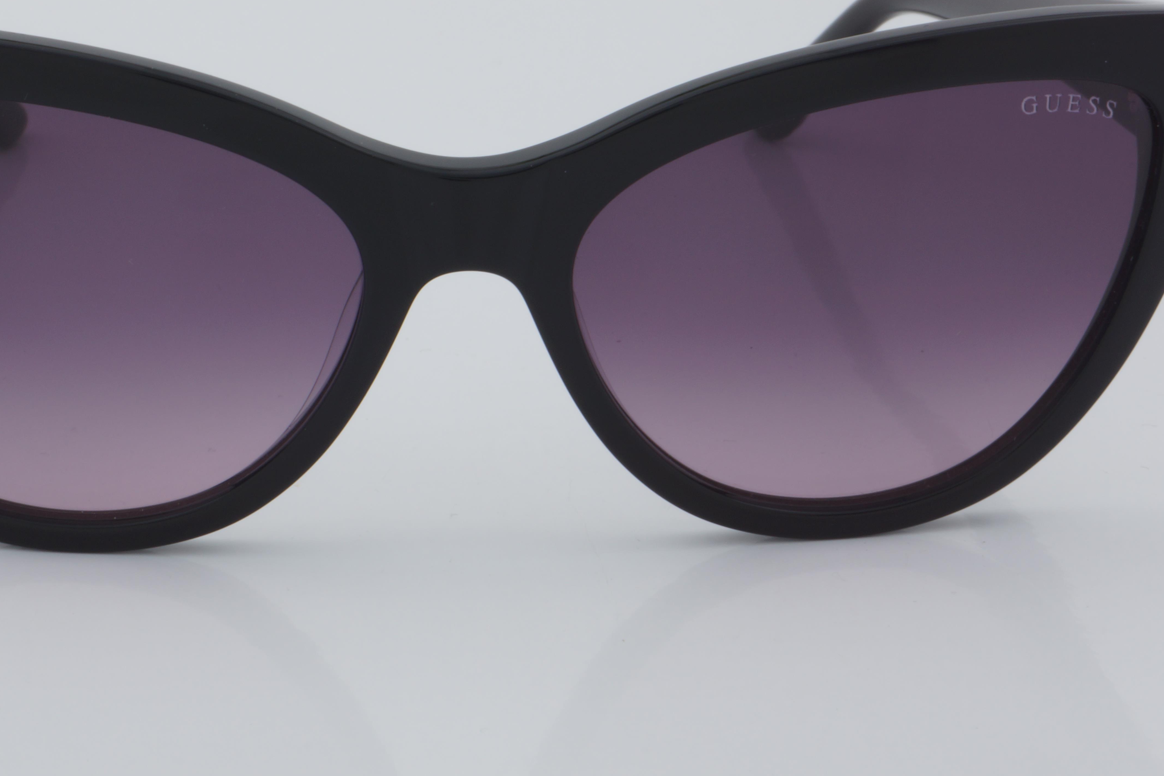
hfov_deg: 19.2
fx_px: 3427
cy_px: 256
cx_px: 449
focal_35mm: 106
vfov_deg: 12.9
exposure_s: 1/4
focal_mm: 50
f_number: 32
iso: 100
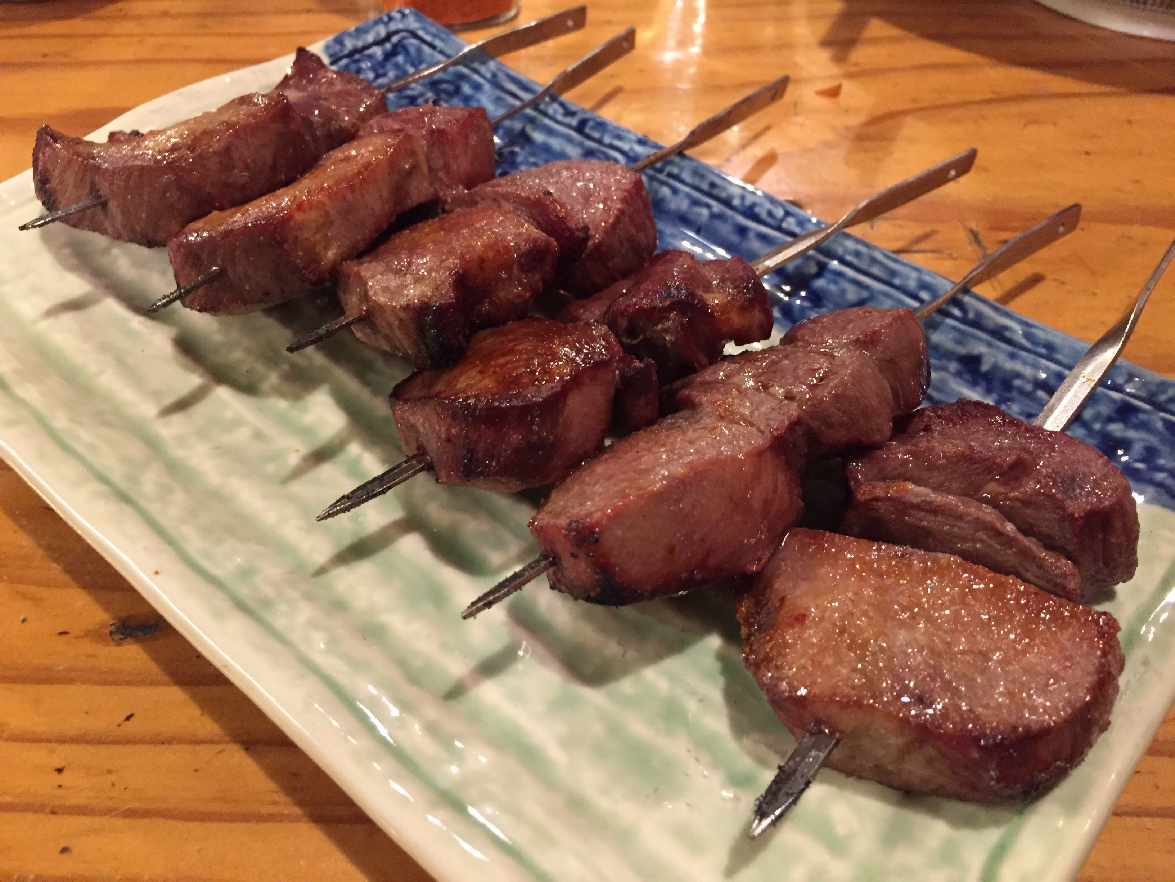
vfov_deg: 48.2
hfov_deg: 61.7
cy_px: 441
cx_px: 588
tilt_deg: -48.4
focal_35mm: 29
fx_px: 984
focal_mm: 4.15
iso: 250
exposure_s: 1/30
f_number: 2.2
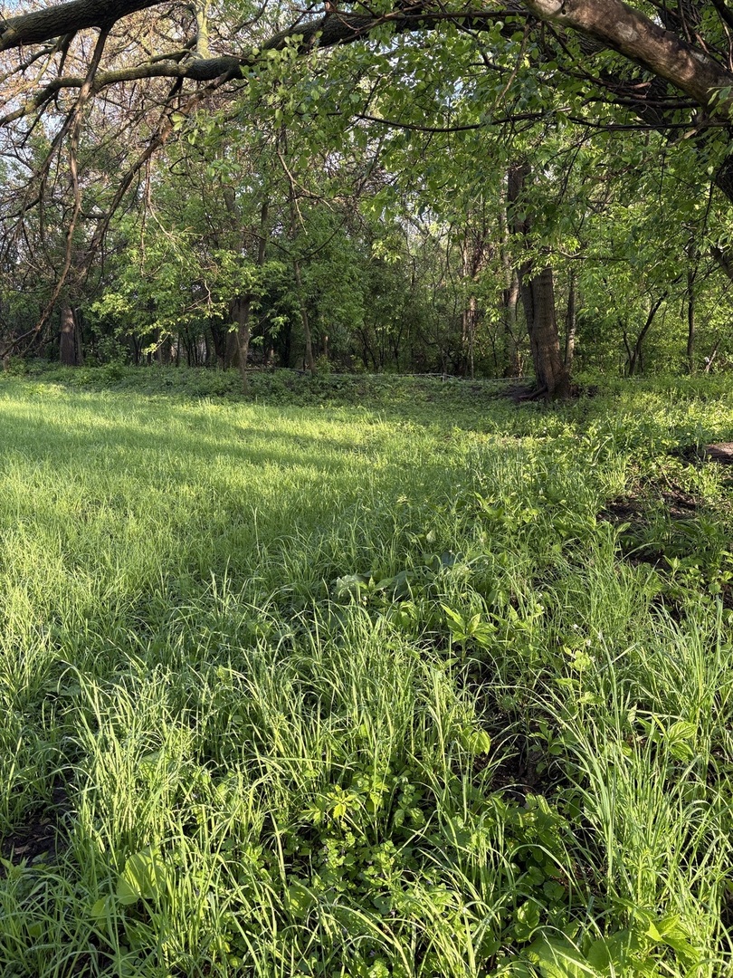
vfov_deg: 67.3
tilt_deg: -9.6
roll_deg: +1.2
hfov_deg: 53.1
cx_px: 366
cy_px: 489
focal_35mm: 26
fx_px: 734
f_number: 1.6
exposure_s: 1/134
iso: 32
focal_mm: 5.96
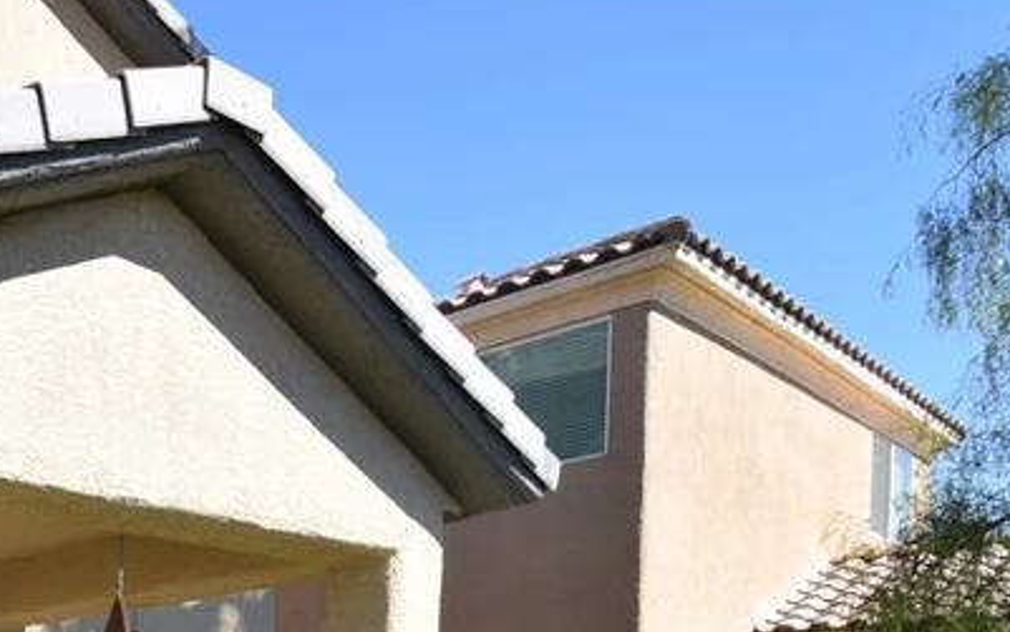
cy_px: 830
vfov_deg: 27.3
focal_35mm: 39
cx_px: -58
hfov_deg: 41.8
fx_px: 1074
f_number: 8
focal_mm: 10
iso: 100
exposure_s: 1/125
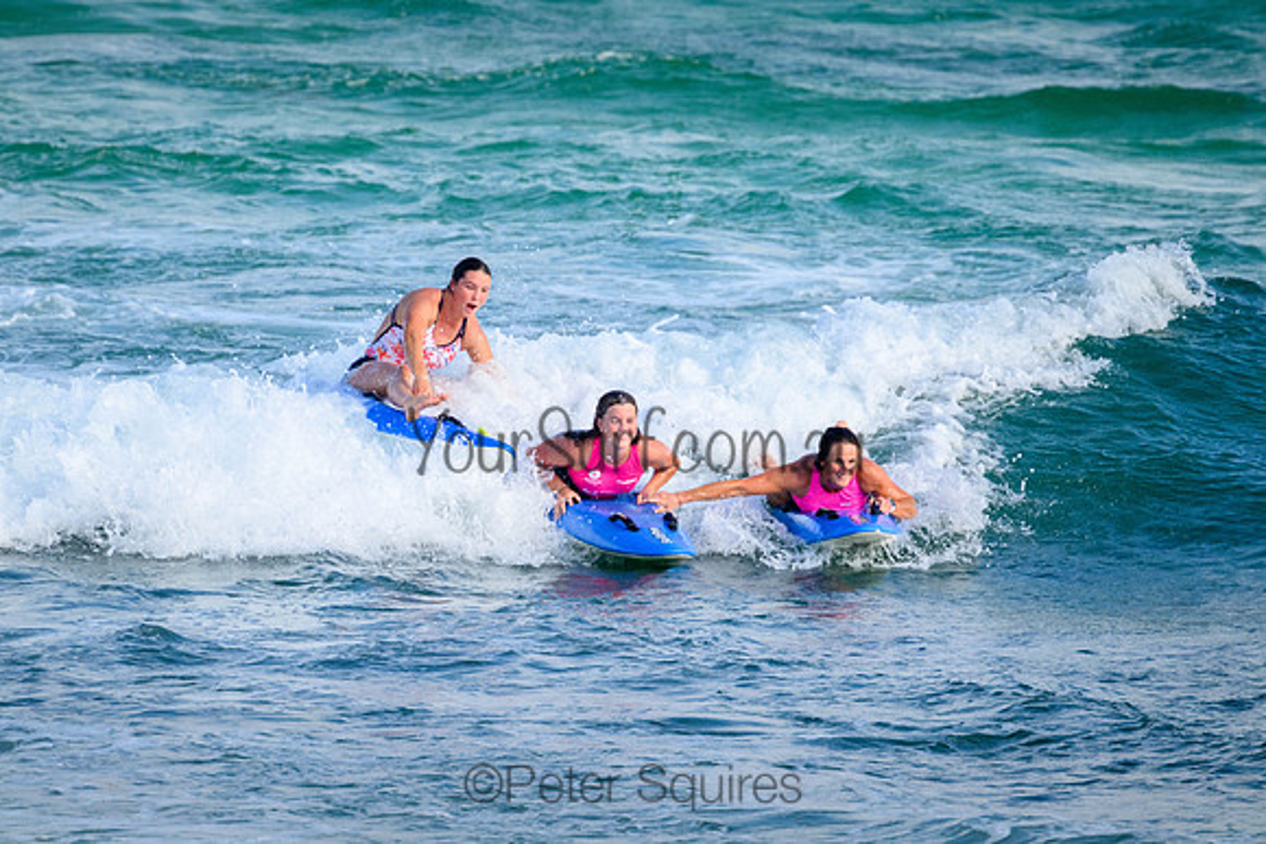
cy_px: 422
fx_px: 28139
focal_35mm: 800
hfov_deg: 2.6
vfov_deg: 1.7
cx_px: 633
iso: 1800
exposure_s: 1/2000
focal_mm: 800
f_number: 11
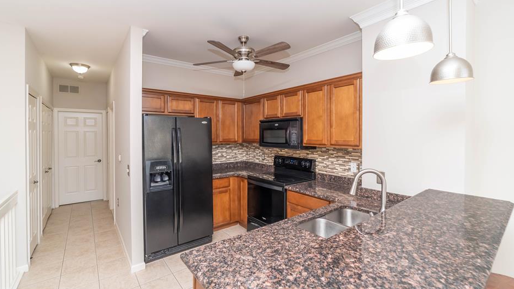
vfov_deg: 66.8
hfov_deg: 99.3
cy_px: 124
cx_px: 247
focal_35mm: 16
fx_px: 218
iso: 640
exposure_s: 1/60
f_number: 8
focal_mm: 14
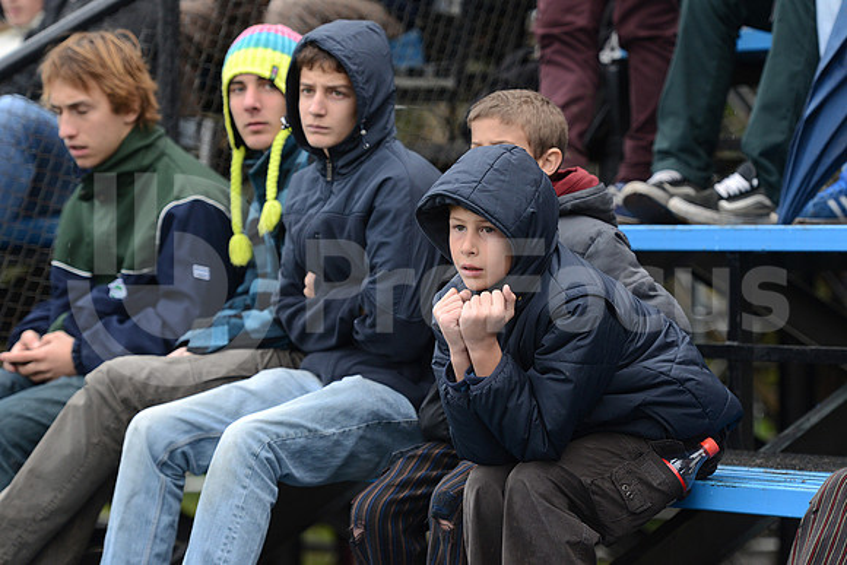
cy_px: 282
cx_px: 424
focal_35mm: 175
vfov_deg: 7.9
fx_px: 4118
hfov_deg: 11.7
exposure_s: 1/640
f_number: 4
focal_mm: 175
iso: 1250
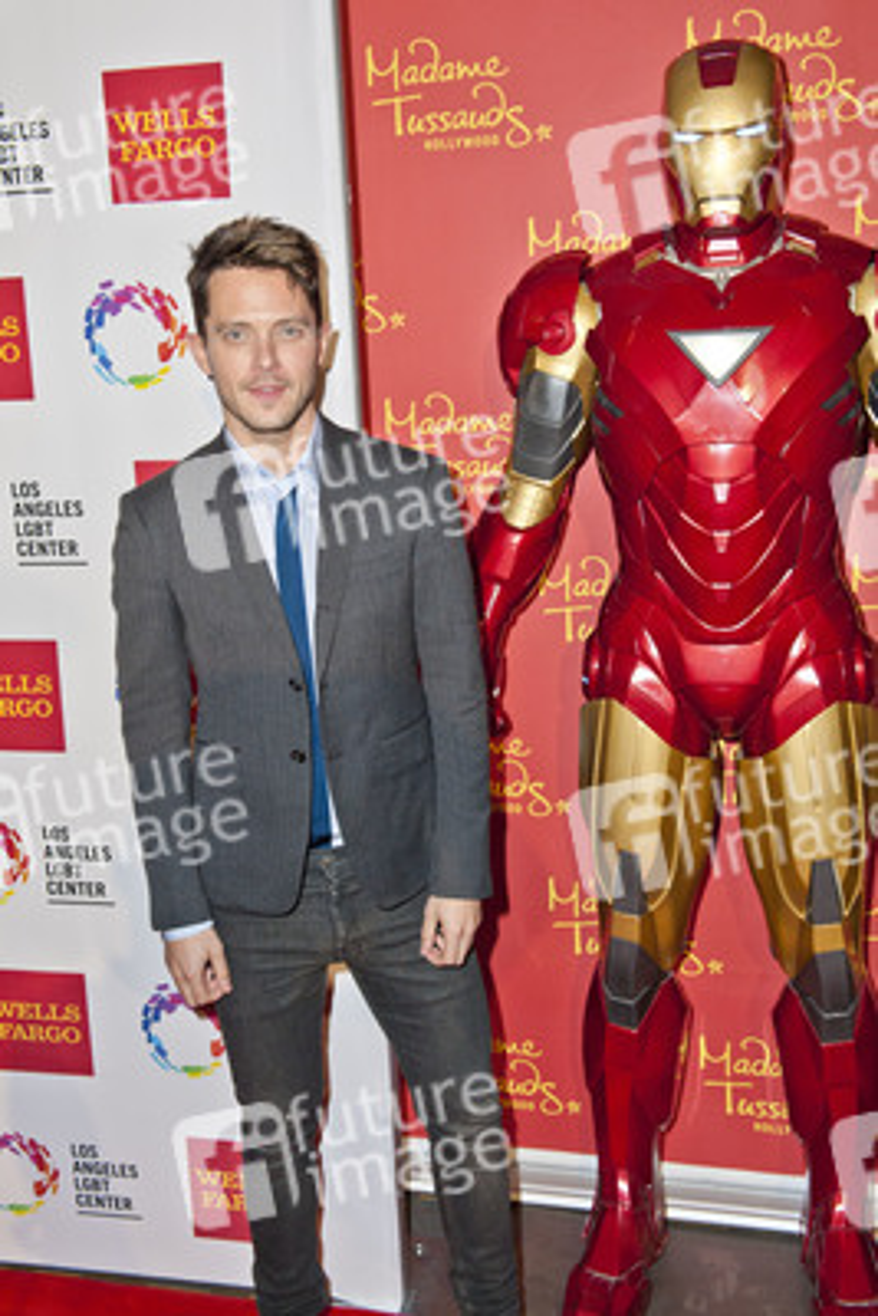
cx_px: 439
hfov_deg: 36.9
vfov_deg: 53.1
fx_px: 1316
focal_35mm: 36
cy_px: 658
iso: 320
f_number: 4.5
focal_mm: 36
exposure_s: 1/400
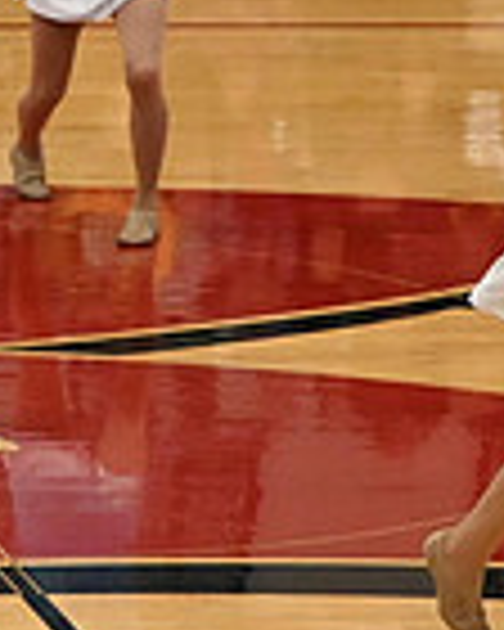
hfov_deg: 3.7
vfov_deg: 4.7
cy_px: 236
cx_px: -778
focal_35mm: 409
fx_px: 7626
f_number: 4
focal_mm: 70
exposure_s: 1/400
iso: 6400
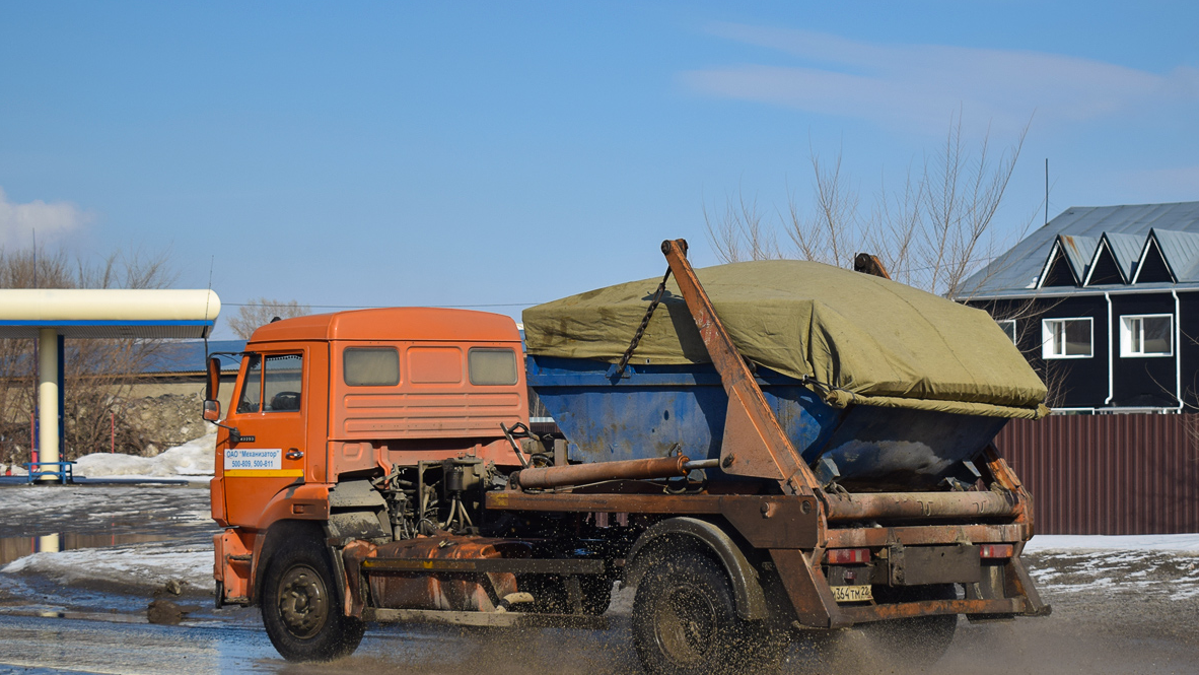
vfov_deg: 18.0
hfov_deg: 31.4
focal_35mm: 67
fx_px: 2130
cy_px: 385
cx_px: 605
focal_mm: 42
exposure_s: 1/1250
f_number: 5
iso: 100
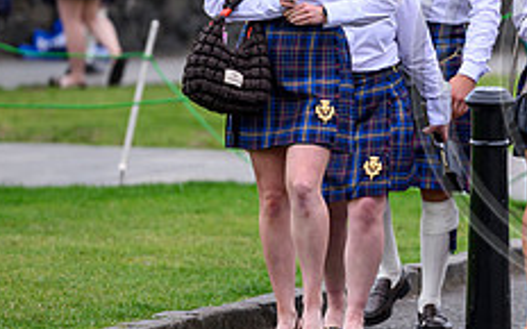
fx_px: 9120
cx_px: 681
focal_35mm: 635
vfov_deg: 2.1
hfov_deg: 3.3
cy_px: 88
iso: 500
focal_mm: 195
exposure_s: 1/640
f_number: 2.8
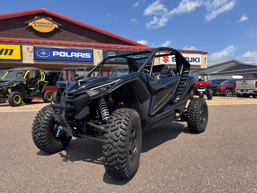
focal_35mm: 24
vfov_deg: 56.8
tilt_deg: -2.4
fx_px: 178
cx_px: 128
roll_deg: +0.7
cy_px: 96
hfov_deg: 71.6
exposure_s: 1/3413
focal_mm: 6.76
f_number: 1.78
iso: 80
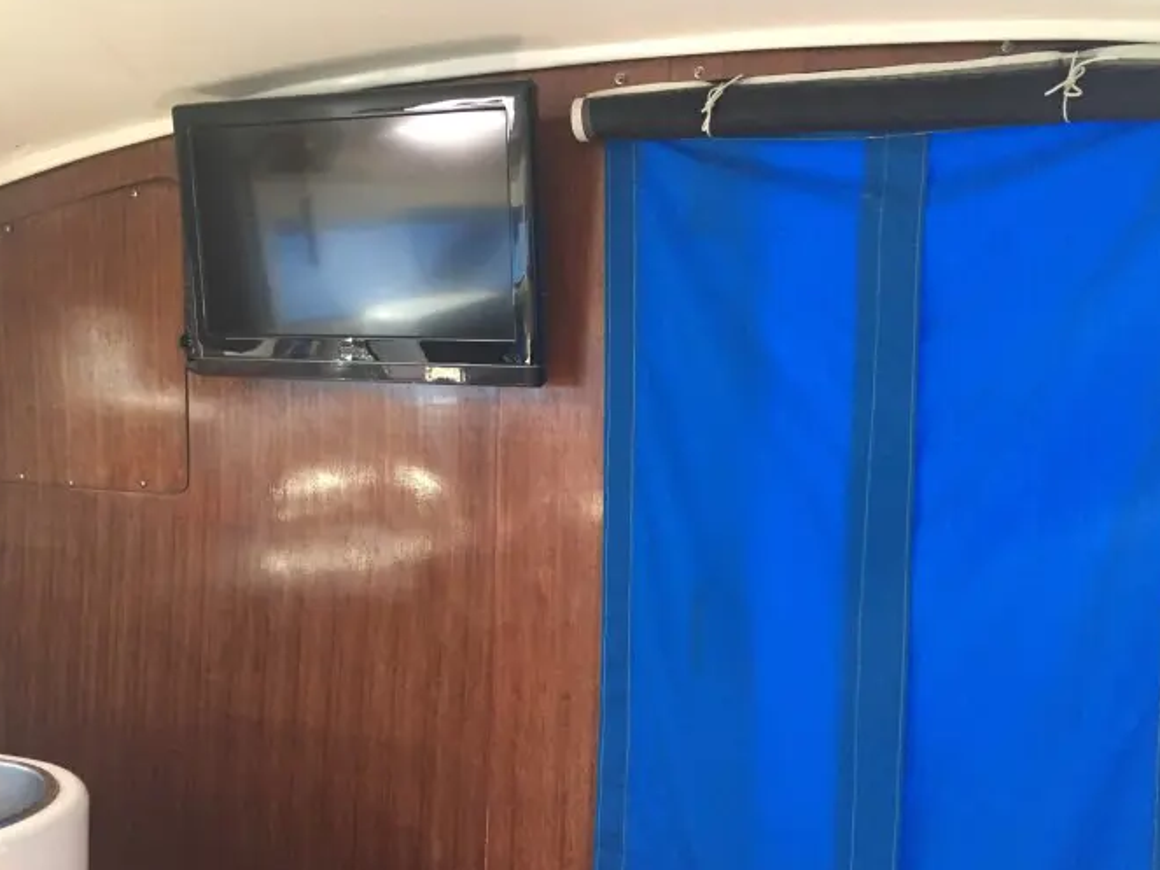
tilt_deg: -4.4
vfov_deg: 40.7
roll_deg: -2.4
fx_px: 1173
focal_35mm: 35
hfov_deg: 52.5
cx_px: 653
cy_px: 473
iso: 250
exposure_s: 1/30
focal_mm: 4.15
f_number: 2.2
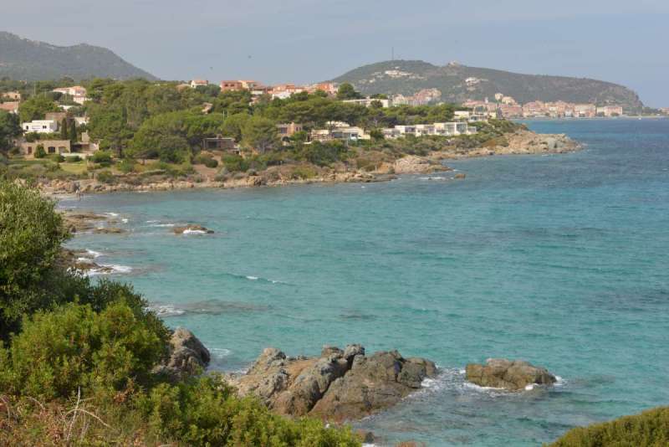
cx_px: 334
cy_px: 224
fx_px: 1301
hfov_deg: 28.8
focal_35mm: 70
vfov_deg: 19.5
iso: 720
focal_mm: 70
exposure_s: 1/125
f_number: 18
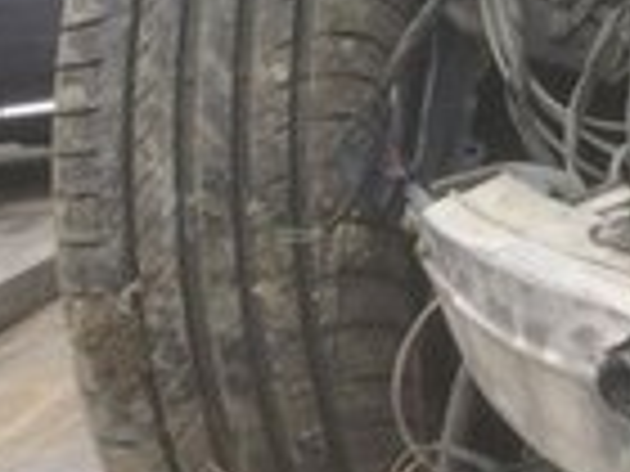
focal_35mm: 137
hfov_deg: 12.7
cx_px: 1242
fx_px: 2493
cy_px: -110
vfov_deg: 10.6
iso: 32
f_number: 2.2
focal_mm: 4.15
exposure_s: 1/387
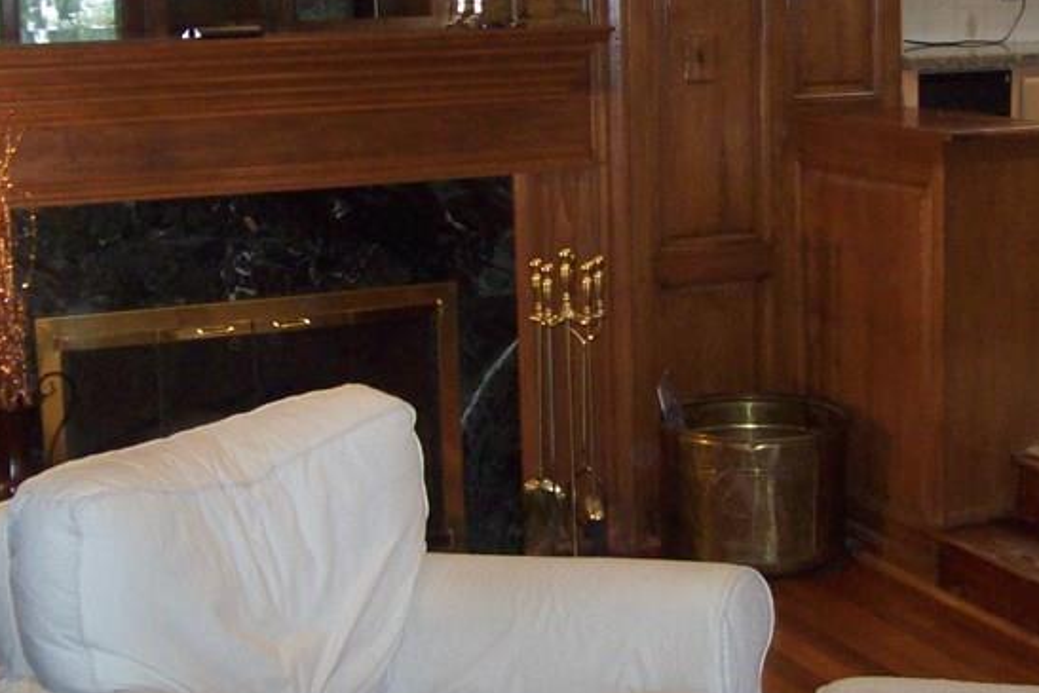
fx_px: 2021
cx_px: 722
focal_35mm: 70
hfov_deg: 28.6
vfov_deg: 19.3
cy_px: 176
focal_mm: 6
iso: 200
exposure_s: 1/64
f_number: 2.7
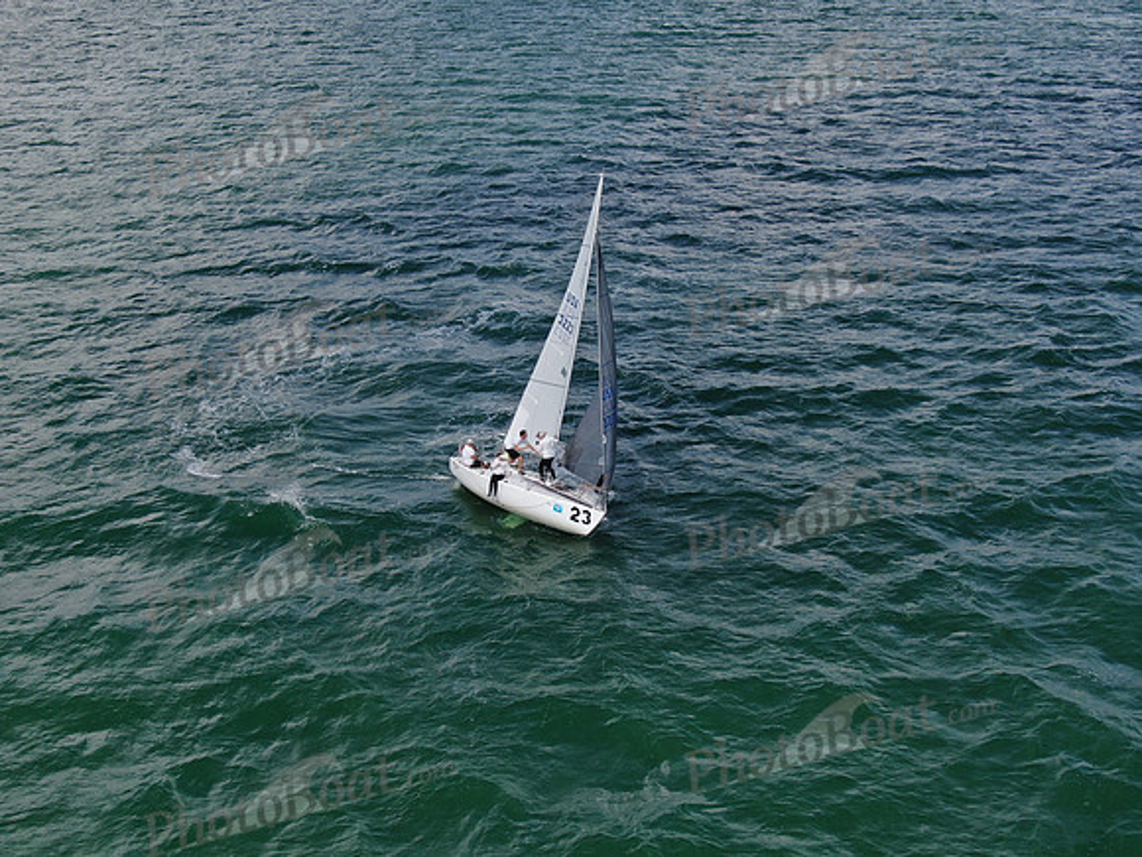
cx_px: 571
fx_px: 1584
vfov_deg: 30.3
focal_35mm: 48
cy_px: 428
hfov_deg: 39.7
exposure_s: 1/1000
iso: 100
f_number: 3.8
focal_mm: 8.6
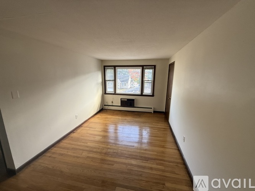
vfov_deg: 85.7
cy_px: 96
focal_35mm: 14
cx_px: 128
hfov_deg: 102.1
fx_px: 103
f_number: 2.2
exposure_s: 1/99
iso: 125
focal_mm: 2.22
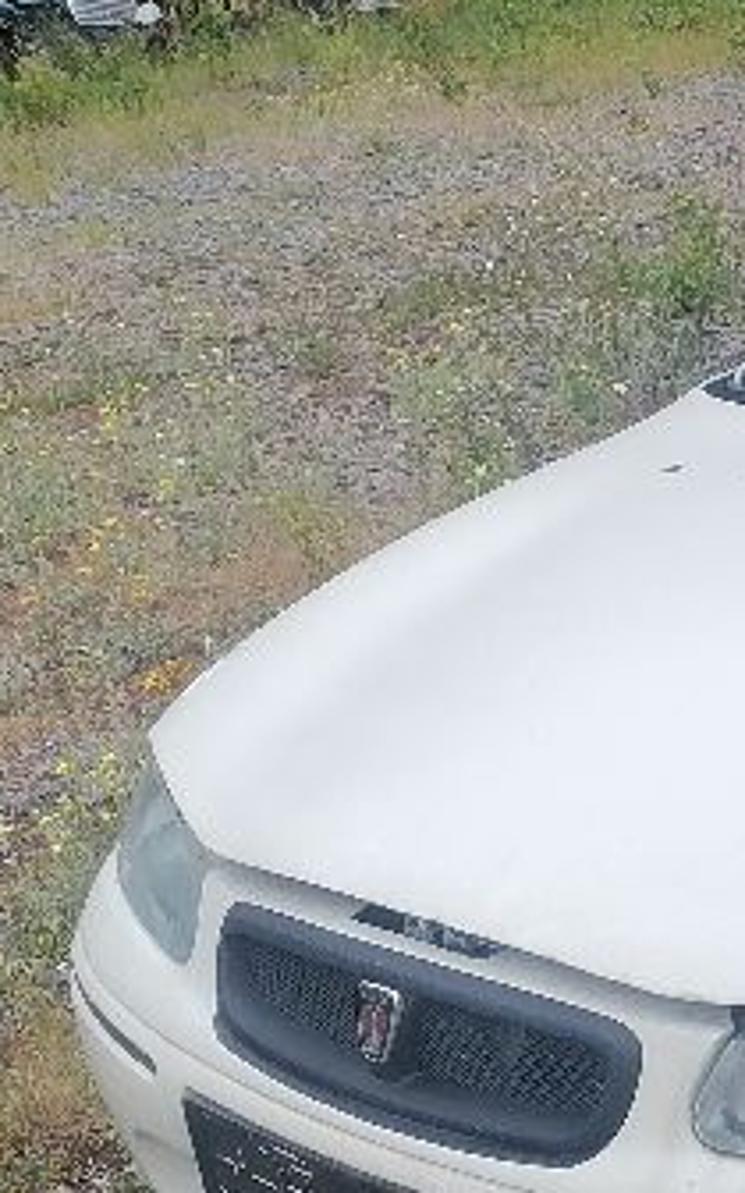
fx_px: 2729
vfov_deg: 24.5
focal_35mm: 84
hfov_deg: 14.9
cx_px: 954
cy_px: 774
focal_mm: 4.25
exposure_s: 1/430
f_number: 1.8
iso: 50
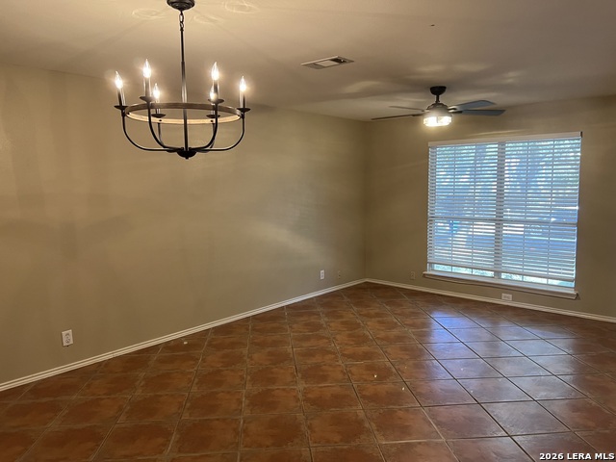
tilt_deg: -5.5
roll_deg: -0.1
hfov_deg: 67.3
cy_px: 231
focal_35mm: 26
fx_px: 463
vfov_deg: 53.1
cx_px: 308
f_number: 1.5
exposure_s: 1/60
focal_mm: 5.7
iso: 160
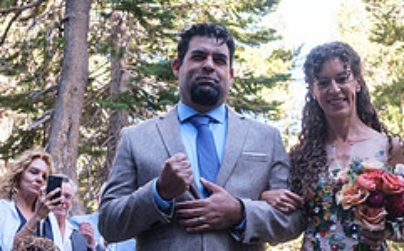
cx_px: 293
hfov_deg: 23.9
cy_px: 198
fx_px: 946
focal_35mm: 86
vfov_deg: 15.1
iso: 160
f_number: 4
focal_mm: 23
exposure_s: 1/90
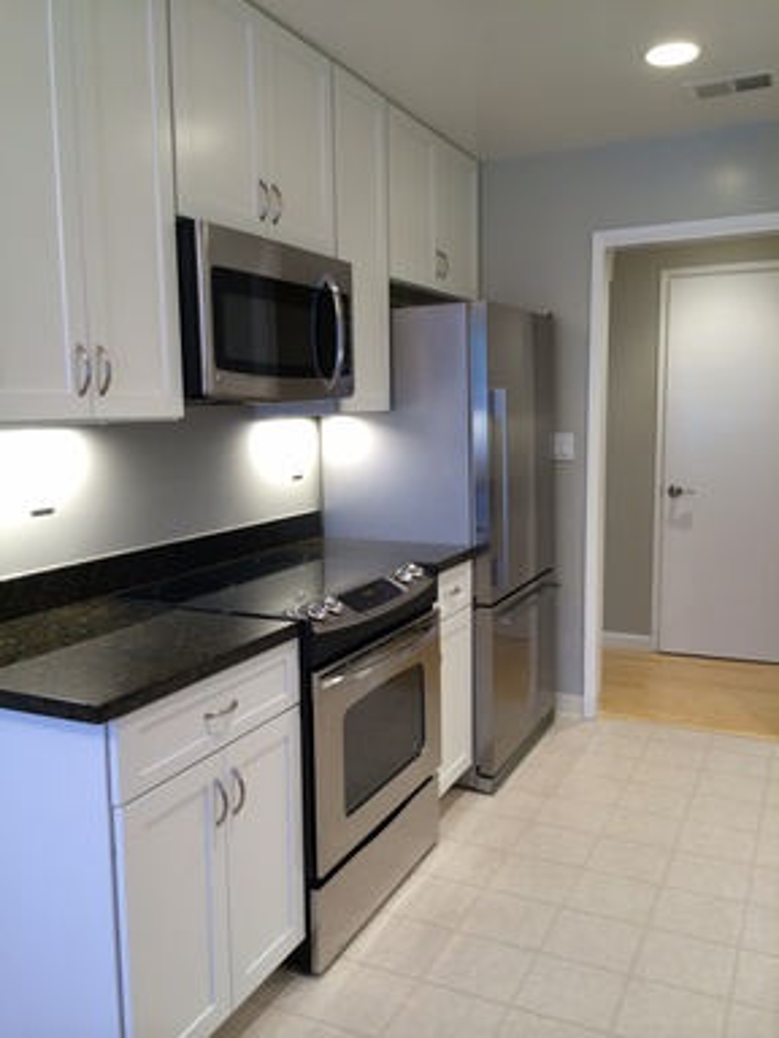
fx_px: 900
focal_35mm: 30
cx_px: 390
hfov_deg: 46.8
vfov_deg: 60.0
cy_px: 519
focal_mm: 4.12
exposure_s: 1/30
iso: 80
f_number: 2.2
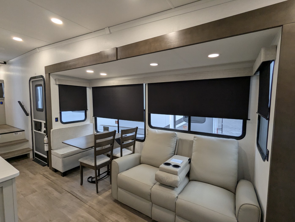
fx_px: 137
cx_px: 148
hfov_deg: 94.4
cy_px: 111
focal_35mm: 16
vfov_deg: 78.2
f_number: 2.2
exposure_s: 1/92
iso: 167
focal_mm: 2.35
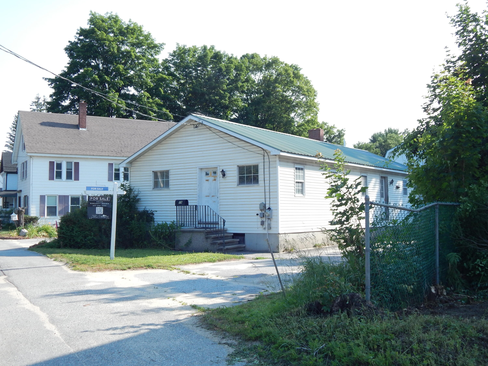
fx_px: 536
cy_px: 183
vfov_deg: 37.7
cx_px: 244
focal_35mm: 38
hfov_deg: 49.0
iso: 125
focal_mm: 6.8
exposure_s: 1/400
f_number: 3.4
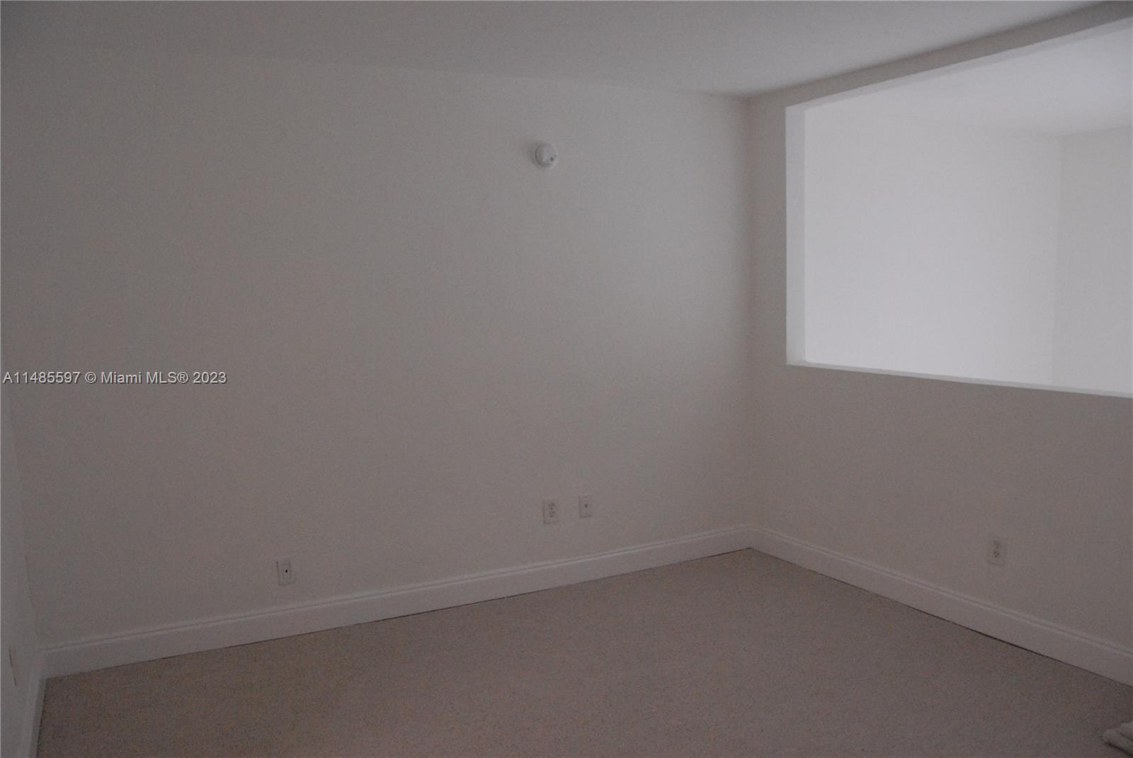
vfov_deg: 48.0
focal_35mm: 27
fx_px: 851
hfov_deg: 67.3
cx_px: 566
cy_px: 379
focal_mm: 18
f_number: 5
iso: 1600
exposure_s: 1/100
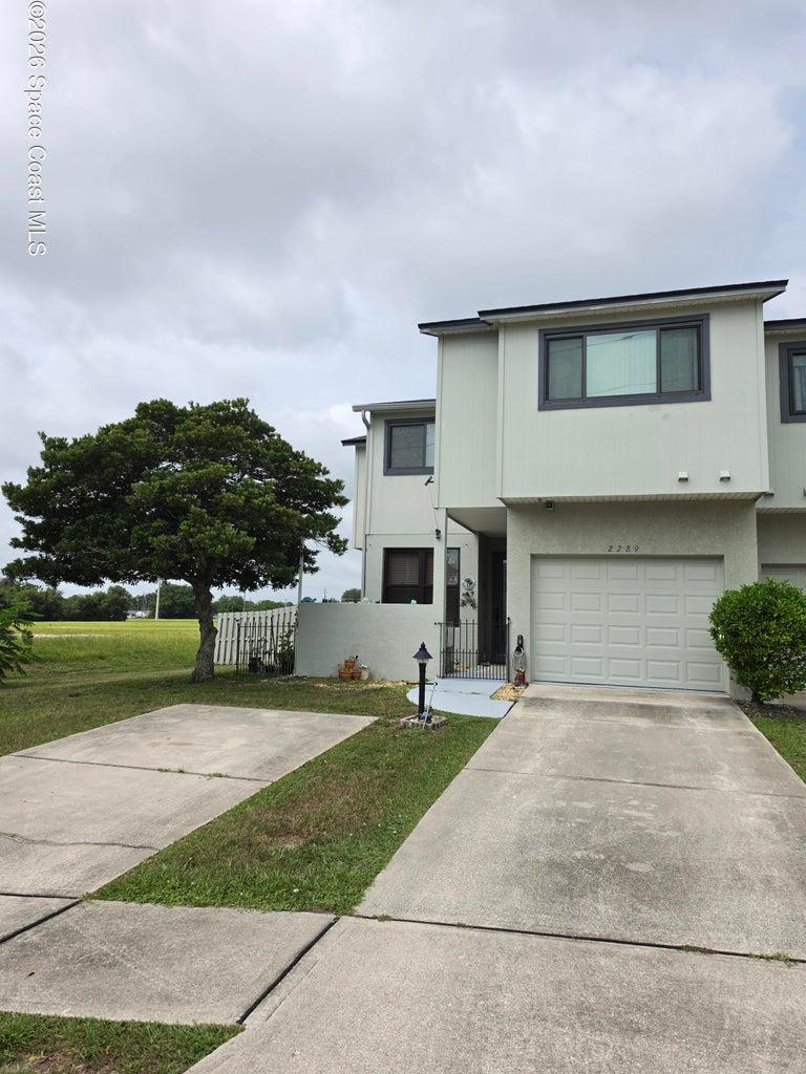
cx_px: 403
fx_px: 714
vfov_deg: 73.9
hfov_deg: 58.9
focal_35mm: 23
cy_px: 537
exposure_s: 1/7939
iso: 64
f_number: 1.4
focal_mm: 6.5
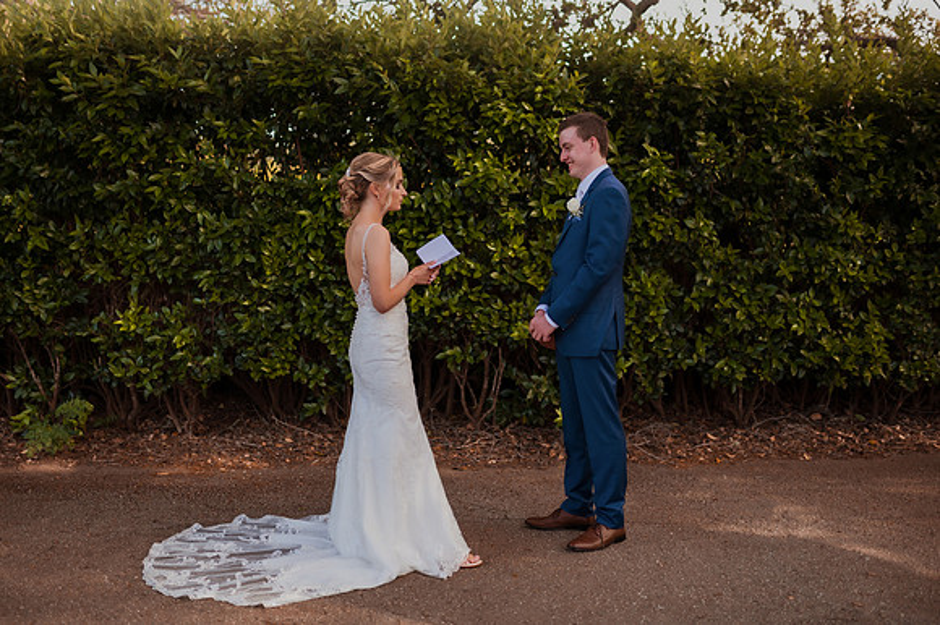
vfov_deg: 36.8
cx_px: 462
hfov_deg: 53.1
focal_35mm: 36
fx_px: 942
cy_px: 312
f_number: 1.8
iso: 320
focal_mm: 35
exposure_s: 1/1250
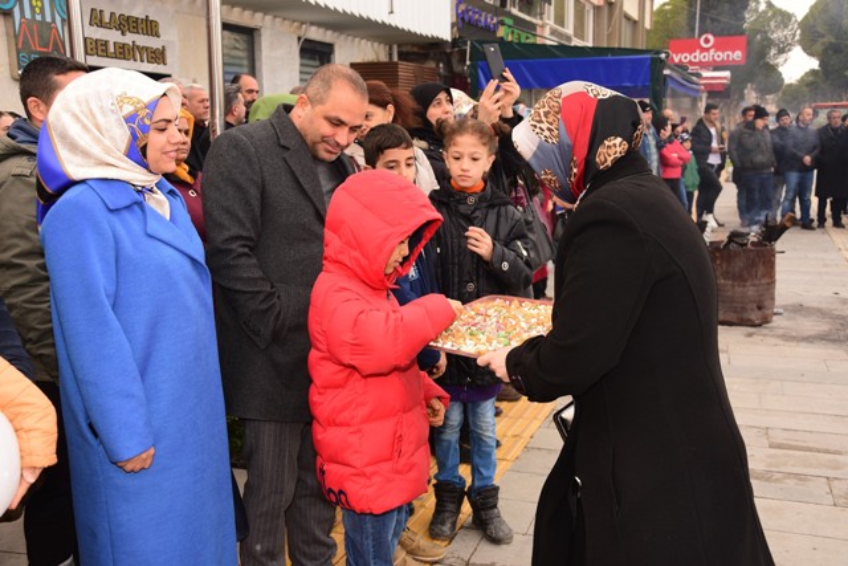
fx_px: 919
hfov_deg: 49.5
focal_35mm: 39
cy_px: 283
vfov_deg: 34.2
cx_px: 424
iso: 125
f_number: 5
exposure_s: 1/125
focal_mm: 26
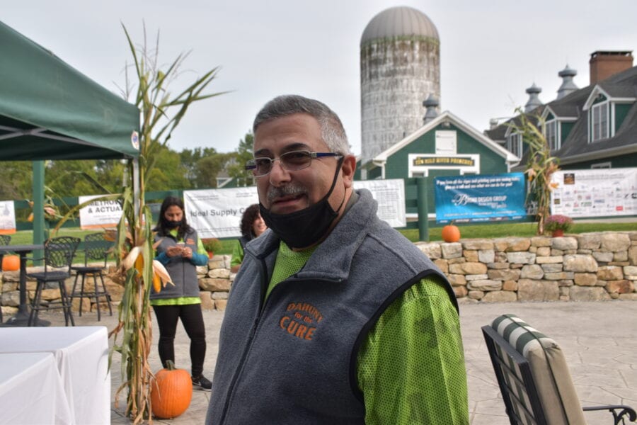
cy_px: 212
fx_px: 610
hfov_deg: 55.1
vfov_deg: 38.4
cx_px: 318
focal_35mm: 34
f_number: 8
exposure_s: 1/250
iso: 200
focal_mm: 23
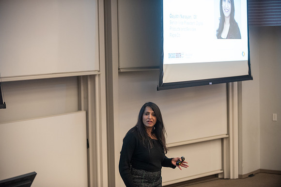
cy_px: 94
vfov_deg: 15.2
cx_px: 140
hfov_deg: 22.6
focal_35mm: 90
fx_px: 703
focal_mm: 90
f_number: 2.8
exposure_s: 1/125
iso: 2000
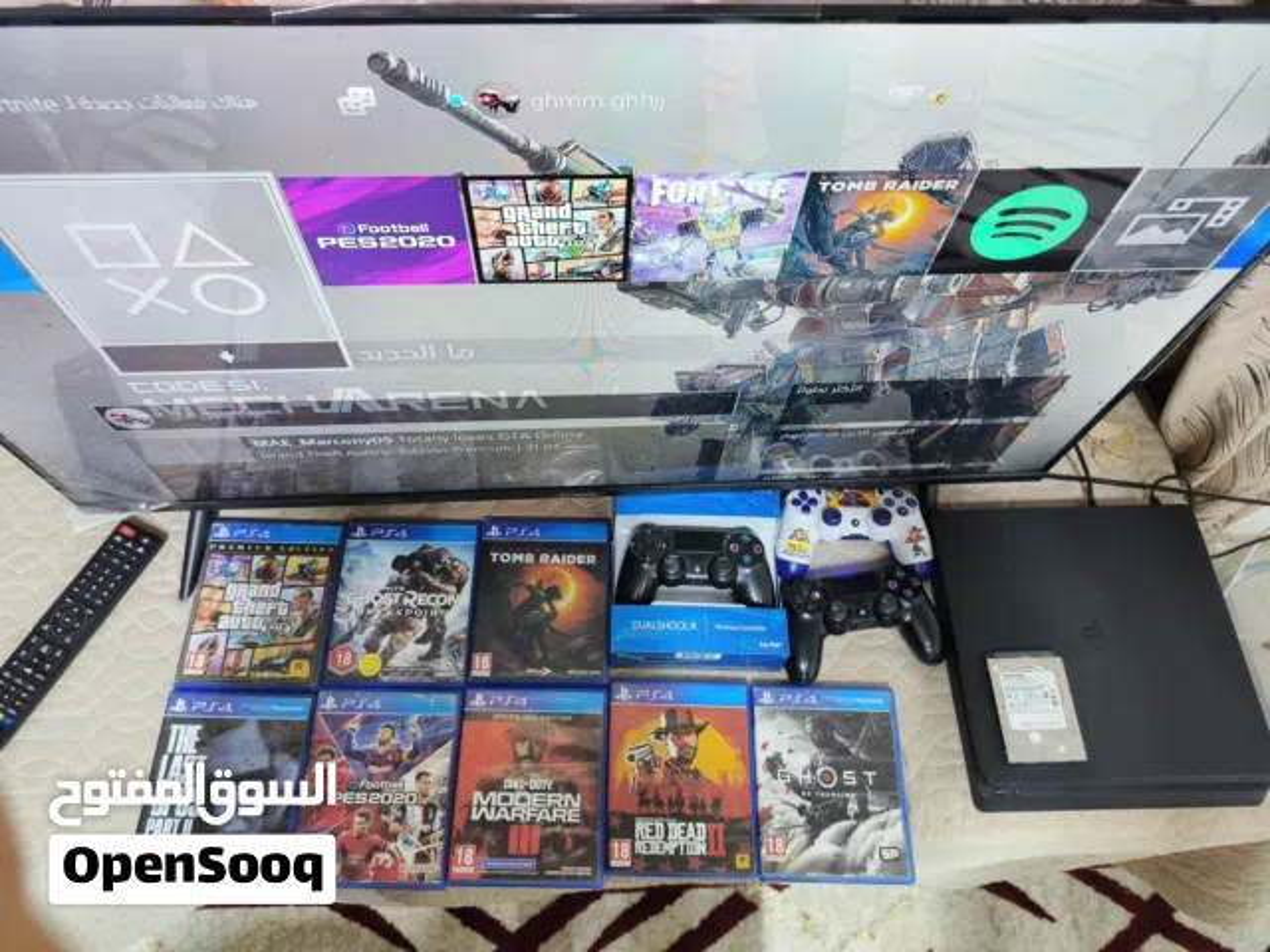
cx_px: 635
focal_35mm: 23
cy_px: 476
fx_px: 844
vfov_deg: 58.9
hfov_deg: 73.9
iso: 656
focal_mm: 5.25
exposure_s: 1/50
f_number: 1.7
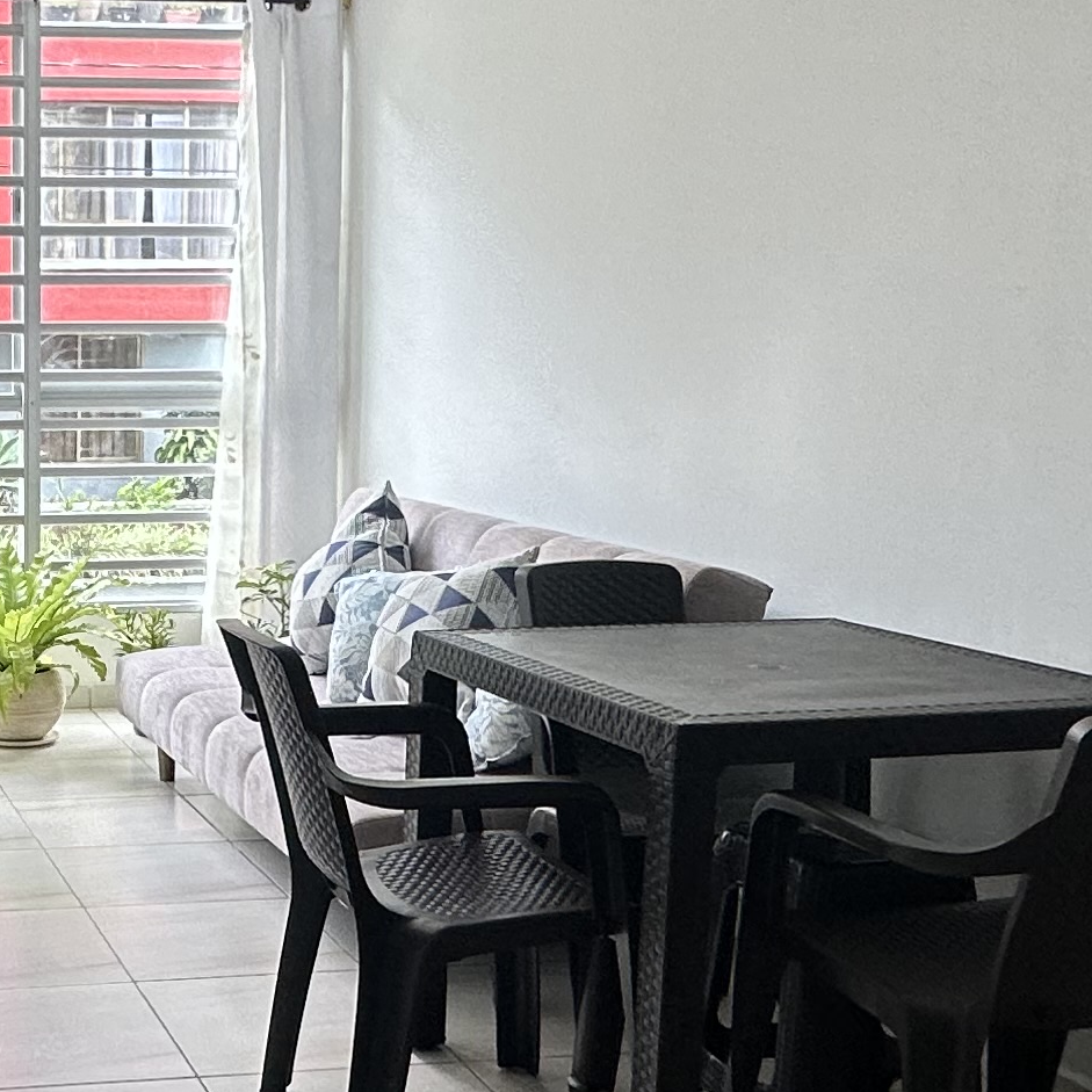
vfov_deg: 32.2
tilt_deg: -8.5
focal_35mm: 53
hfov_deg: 29.5
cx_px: -59
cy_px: 595
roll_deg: +0.4
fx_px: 1892
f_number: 2.2
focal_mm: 2.22
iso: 100
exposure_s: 1/99
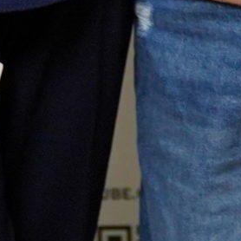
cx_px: 611
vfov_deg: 6.0
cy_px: -462
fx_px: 2158
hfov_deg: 6.1
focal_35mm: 274
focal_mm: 35
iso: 1000
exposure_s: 1/500
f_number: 2.8
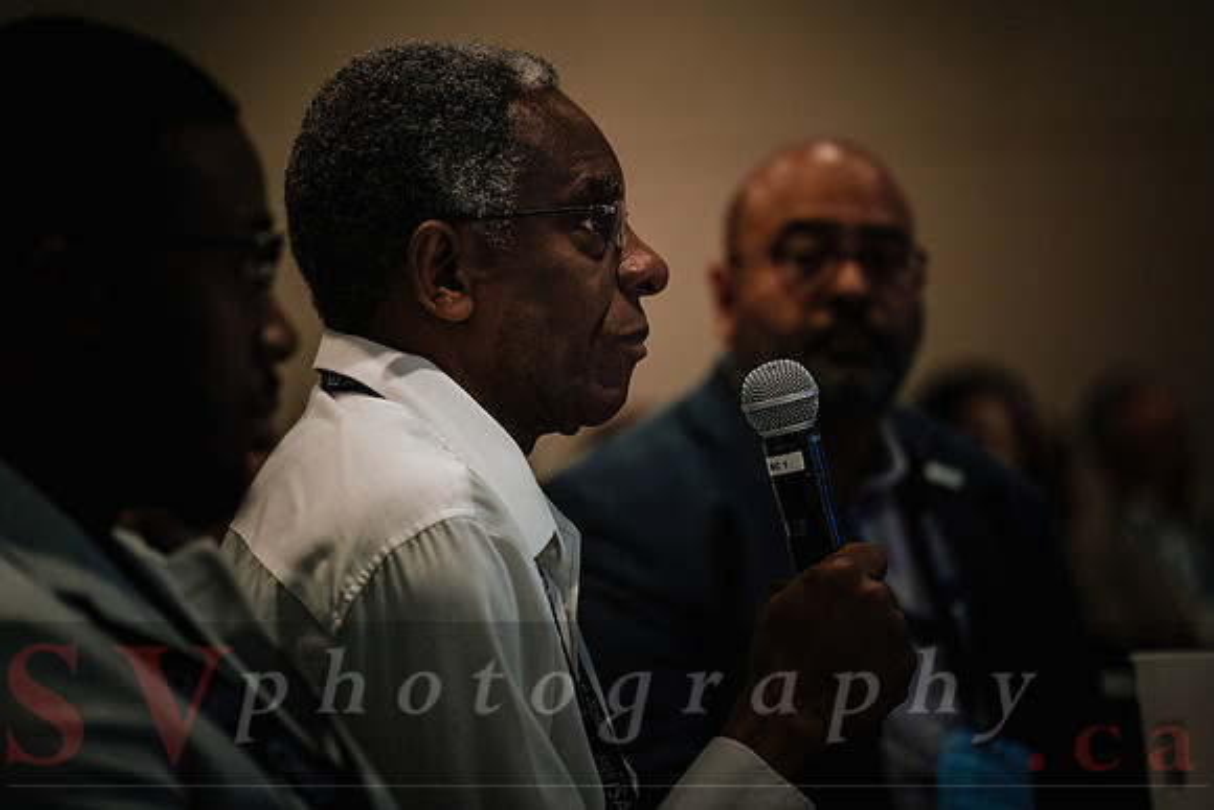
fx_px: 7083
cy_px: 405
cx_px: 607
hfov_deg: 9.8
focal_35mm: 210
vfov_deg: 6.5
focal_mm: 140
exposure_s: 1/125
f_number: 2.8
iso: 800
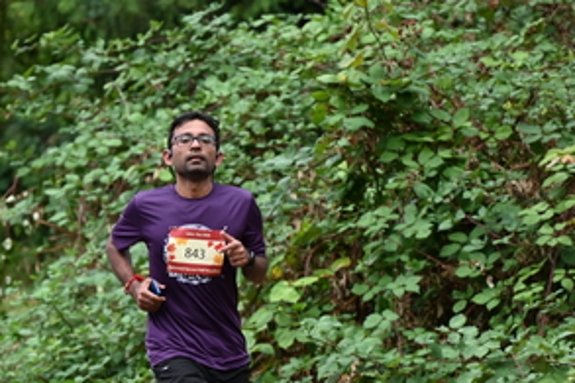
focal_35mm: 376
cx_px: 139
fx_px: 6002
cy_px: 298
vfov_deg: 3.7
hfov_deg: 5.5
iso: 400
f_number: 6.3
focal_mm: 200
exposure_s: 1/320
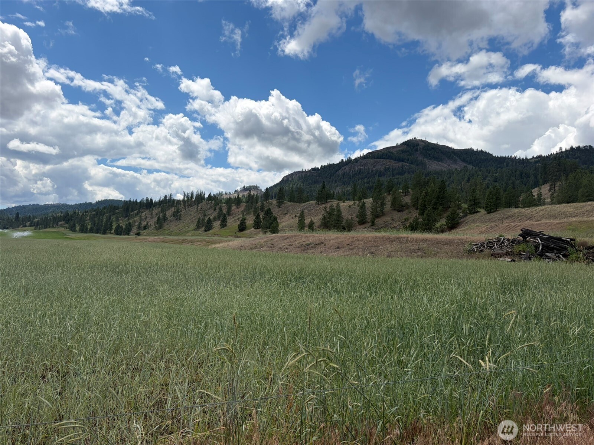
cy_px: 222
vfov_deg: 53.1
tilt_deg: +4.9
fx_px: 446
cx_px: 297
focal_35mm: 26
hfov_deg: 67.3
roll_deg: -2.8
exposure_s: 1/4065
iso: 50
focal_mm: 5.96
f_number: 1.6
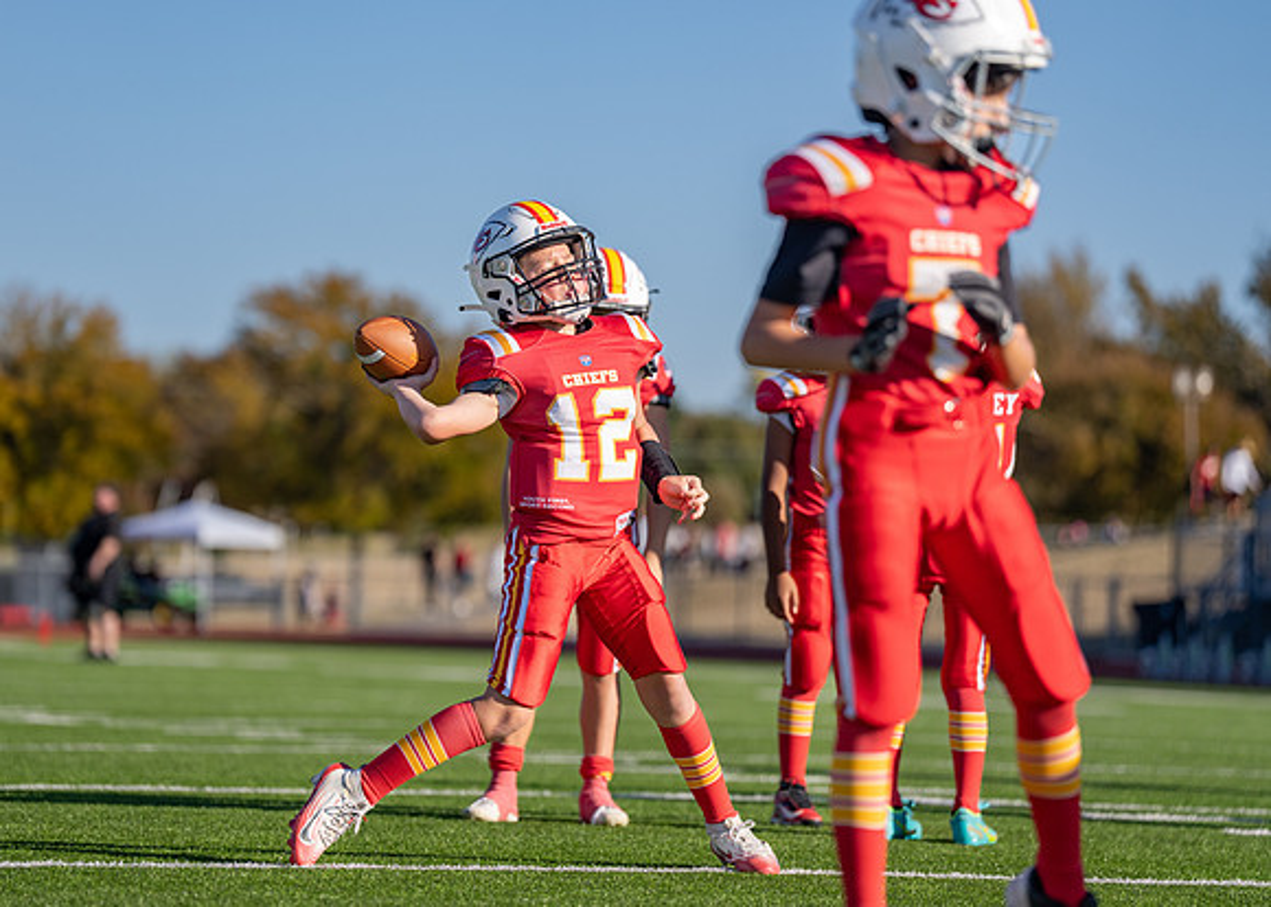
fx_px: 5442
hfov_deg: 13.3
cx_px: 550
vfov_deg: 9.5
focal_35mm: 151
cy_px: 431
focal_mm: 135
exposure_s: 1/4000
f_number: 2.8
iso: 200
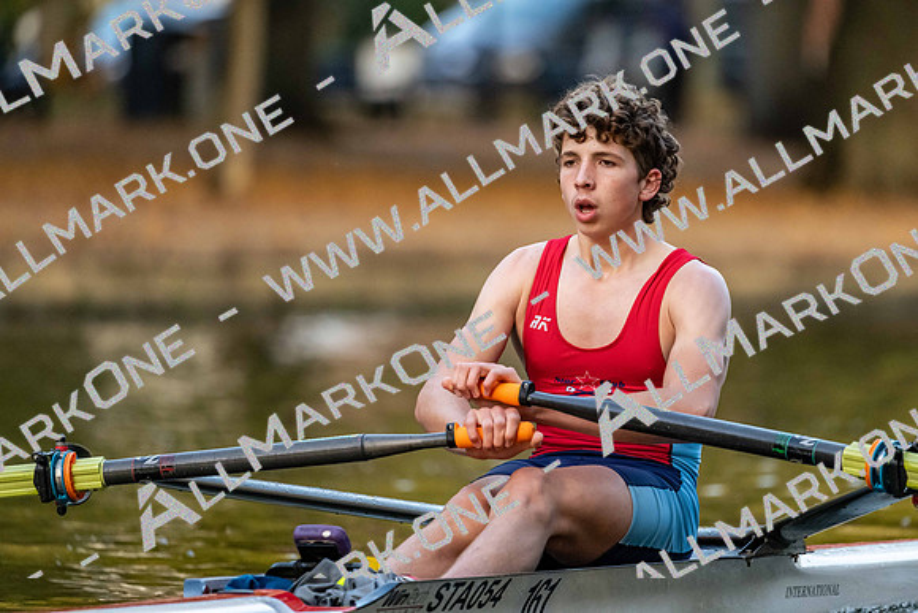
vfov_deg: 3.4
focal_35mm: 400
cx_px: 459
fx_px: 10202
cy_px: 306
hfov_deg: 5.2
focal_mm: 400
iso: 5000
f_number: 4.5
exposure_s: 1/2500
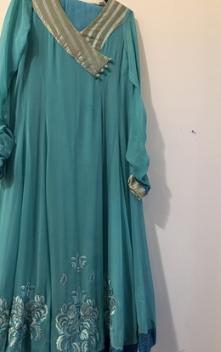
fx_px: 269
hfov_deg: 44.3
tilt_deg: +0.4
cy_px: 188
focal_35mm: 28
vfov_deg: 66.4
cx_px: 84
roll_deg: -2.0
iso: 800
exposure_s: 1/40
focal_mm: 6.76
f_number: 1.78
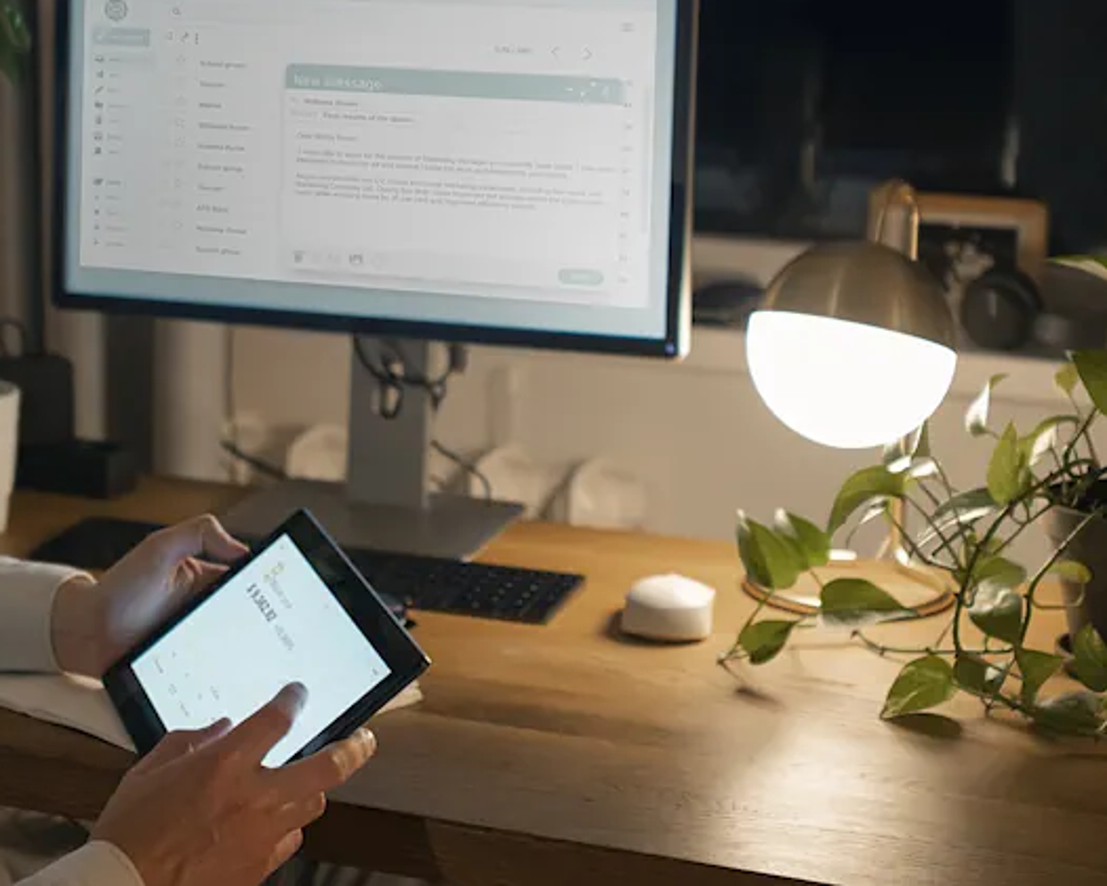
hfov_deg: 25.2
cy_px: 399
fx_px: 2458
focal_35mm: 75
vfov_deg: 20.4
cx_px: 354
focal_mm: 35
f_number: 2
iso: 1250
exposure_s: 1/160
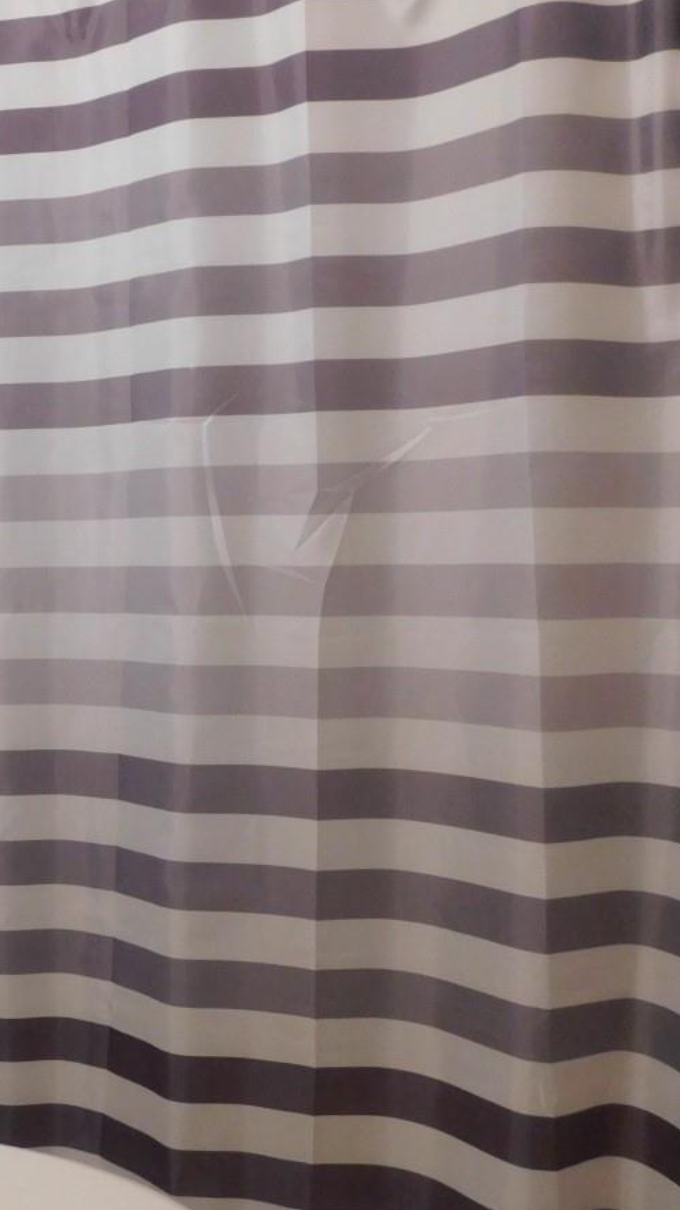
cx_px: -91
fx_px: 1314
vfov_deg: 49.4
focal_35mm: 41
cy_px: 584
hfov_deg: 26.4
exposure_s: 1/30
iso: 360
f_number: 3
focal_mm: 4
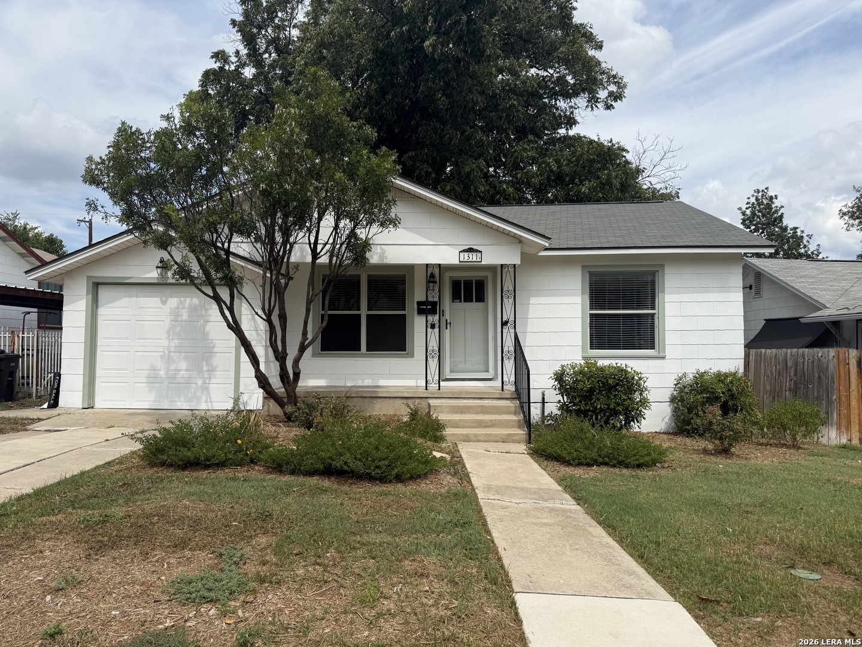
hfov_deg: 71.6
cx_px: 431
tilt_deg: +3.2
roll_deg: +0.3
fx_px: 598
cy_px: 324
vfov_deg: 56.8
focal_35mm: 24
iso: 80
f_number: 1.78
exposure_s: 1/6173
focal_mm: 6.76
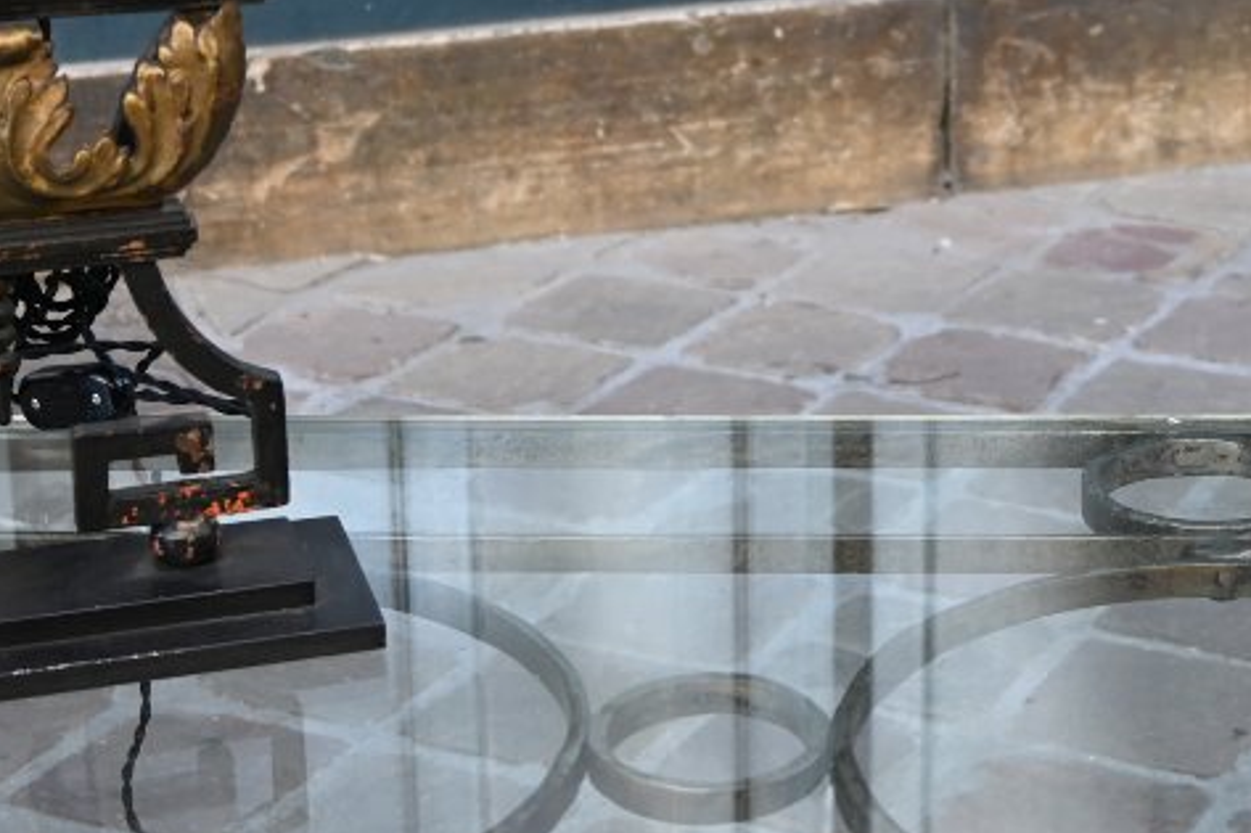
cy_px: 143
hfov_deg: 20.4
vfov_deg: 13.7
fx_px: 3439
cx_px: 1026
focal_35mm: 99
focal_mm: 26
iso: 280
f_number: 4
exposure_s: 1/250
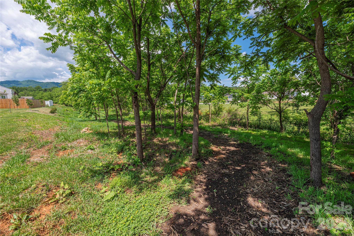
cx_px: 177
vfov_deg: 81.2
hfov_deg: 104.2
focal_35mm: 14
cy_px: 118
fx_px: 138
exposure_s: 1/1250
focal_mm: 14
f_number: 8
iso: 320
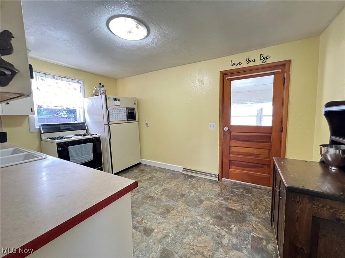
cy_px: 129
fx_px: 130
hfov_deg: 106.2
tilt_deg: -6.3
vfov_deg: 89.9
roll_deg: +1.3
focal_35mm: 13
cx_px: 172
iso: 800
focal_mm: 1.57
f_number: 1.8
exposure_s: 1/60
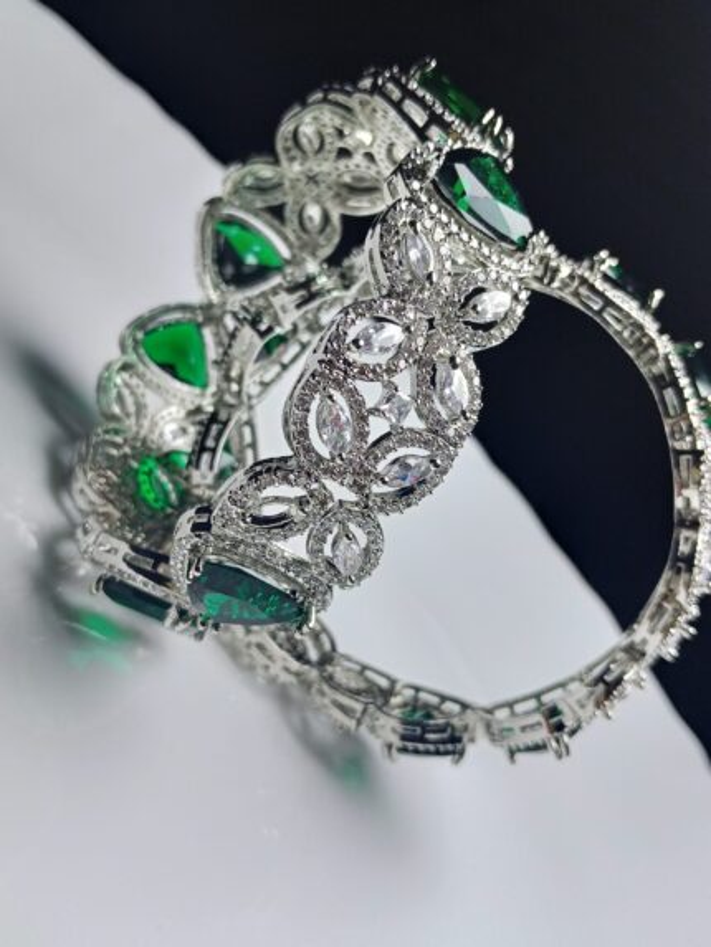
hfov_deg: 38.7
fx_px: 1013
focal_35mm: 37
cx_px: 356
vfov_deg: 50.1
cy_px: 474
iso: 50
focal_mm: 3.98
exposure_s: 1/113
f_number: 1.8
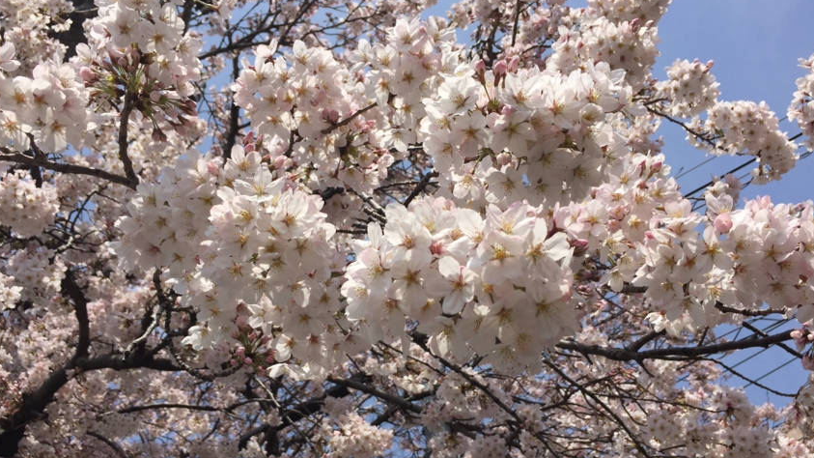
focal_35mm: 32
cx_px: 407
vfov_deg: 36.6
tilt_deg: +56.3
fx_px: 691
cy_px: 266
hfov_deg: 61.0
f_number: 2.2
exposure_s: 1/3300
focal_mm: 4.15
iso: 32
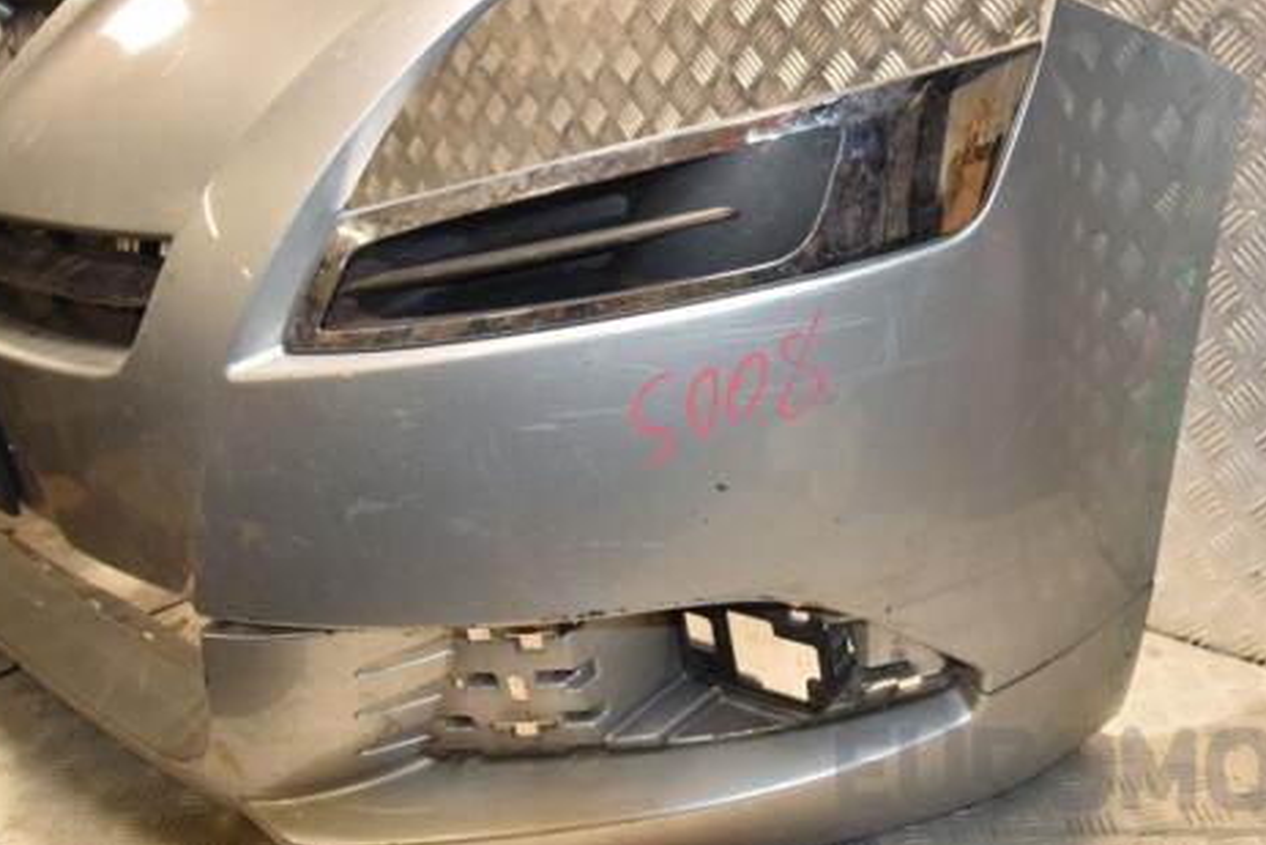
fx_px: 1231
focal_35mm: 35
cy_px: 405
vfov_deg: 37.9
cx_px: 785
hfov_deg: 53.9
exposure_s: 1/200
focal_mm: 18
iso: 800
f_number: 5
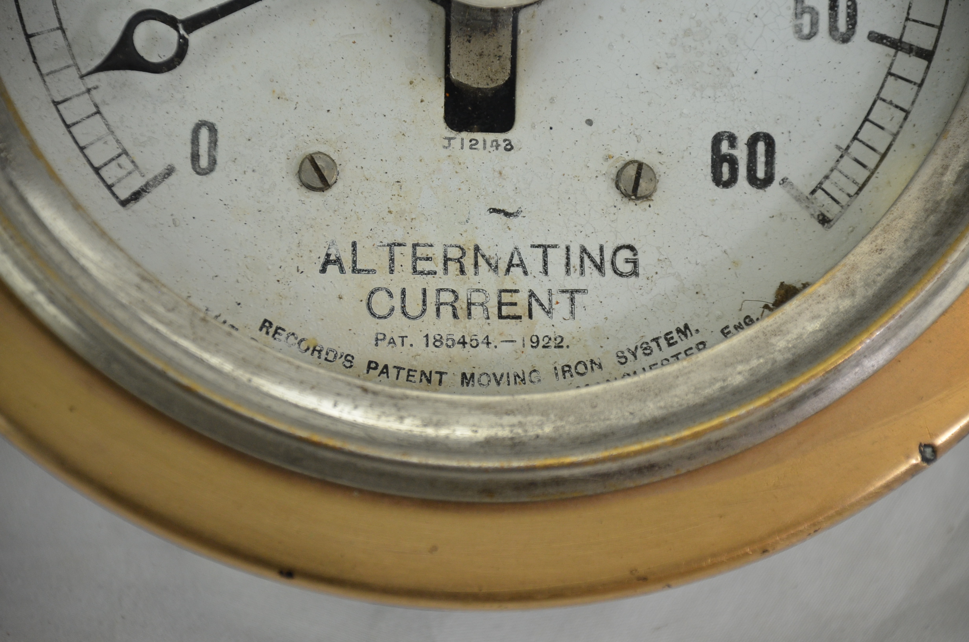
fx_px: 5439
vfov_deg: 6.8
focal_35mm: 202
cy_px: 321
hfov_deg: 10.2
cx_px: 484
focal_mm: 135
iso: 800
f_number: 5.6
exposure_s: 1/250
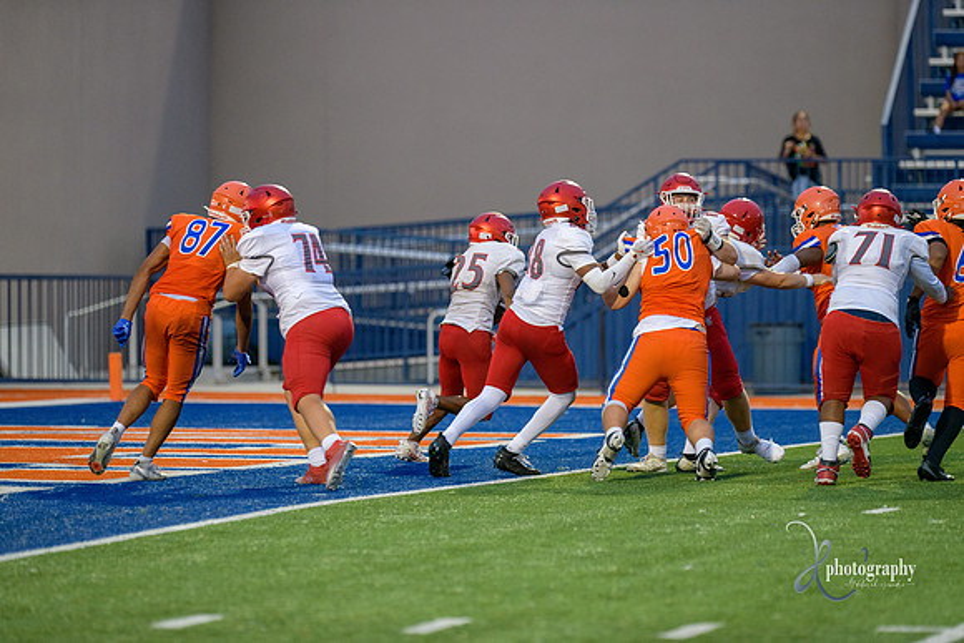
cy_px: 322
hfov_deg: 9.4
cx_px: 482
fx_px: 5892
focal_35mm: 220
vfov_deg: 6.2
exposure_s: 1/800
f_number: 2.8
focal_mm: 220
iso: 2200
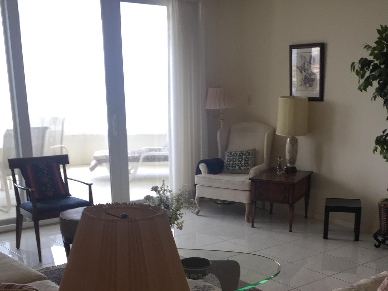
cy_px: 241
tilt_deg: -16.5
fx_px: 560
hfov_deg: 38.0
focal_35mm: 50
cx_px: 233
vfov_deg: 28.4
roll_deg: -1.2
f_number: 2.2
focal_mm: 4.15
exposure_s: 1/60
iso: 40
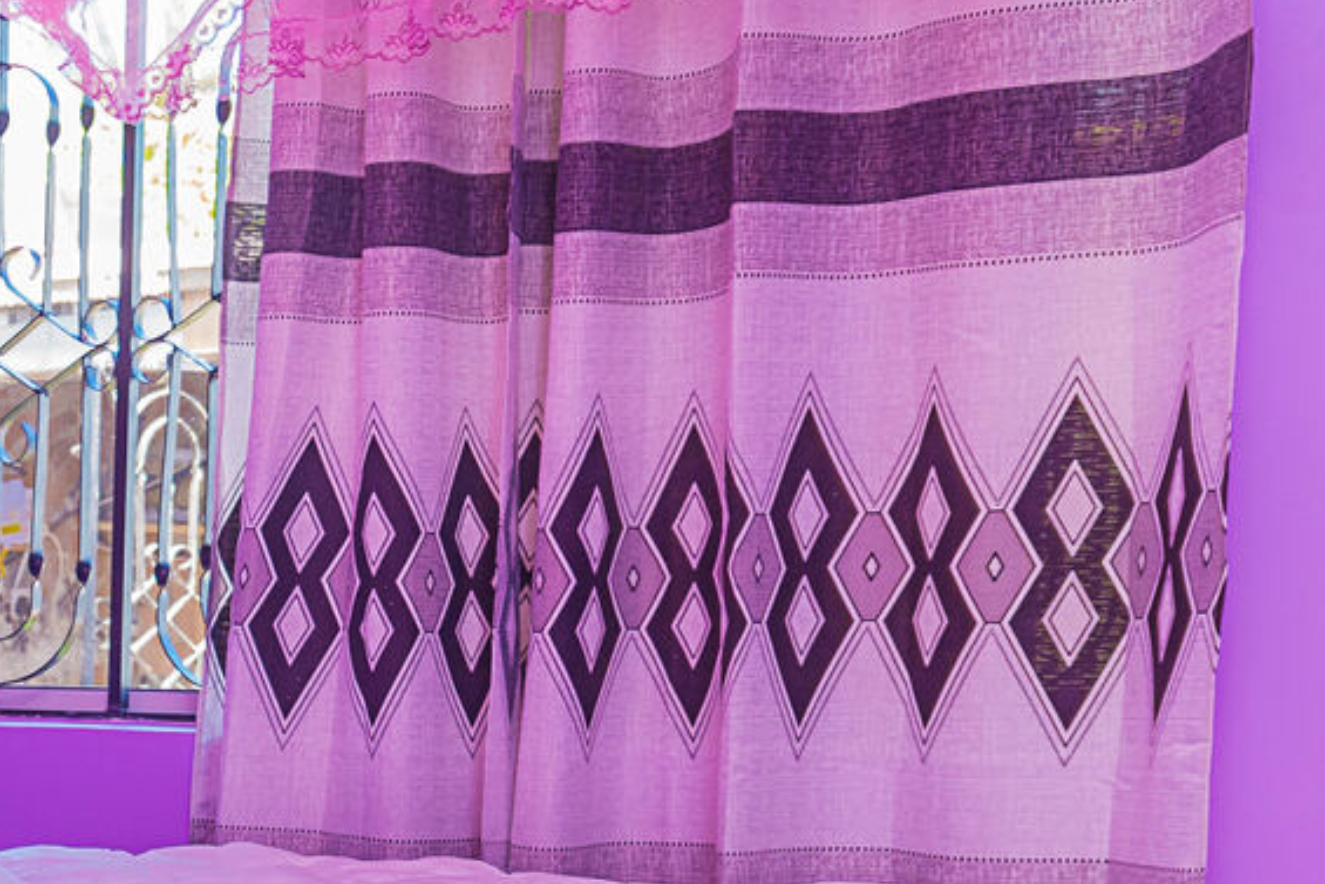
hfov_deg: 26.8
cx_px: -202
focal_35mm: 68
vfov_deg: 19.2
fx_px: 2503
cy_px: 975
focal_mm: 24
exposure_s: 1/200
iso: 800
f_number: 2.8
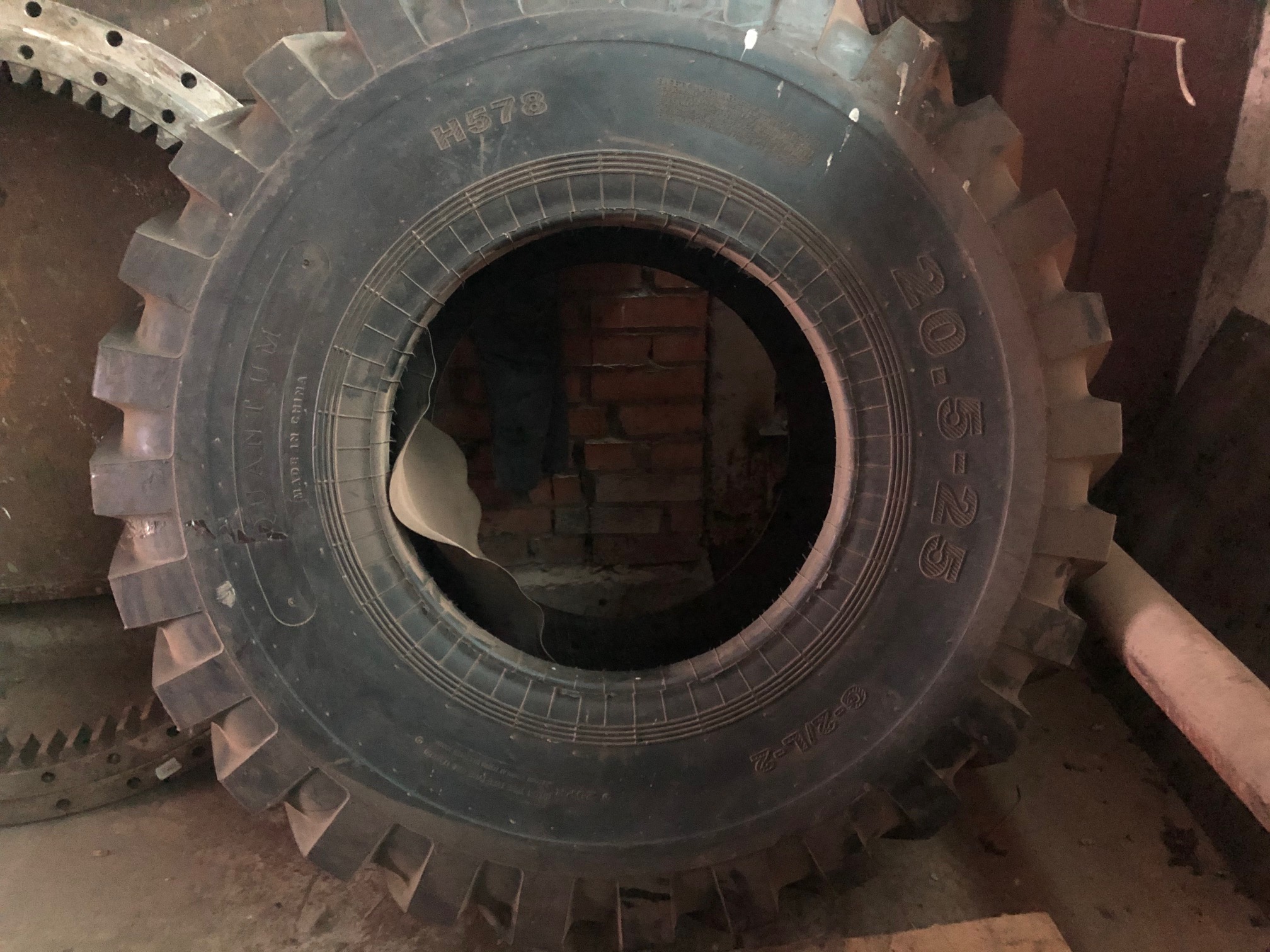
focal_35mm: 28
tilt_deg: -25.1
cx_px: 635
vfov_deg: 49.7
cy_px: 476
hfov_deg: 63.4
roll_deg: -0.3
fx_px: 1027
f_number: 1.8
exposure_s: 1/4
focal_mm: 3.99
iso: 320
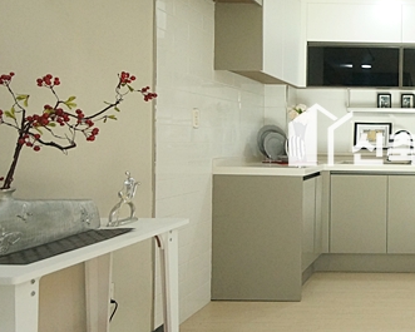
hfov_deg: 42.9
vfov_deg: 43.1
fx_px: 418
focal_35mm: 34
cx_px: 443
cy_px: 130
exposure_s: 1/320
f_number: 5.6
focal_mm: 10
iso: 1600
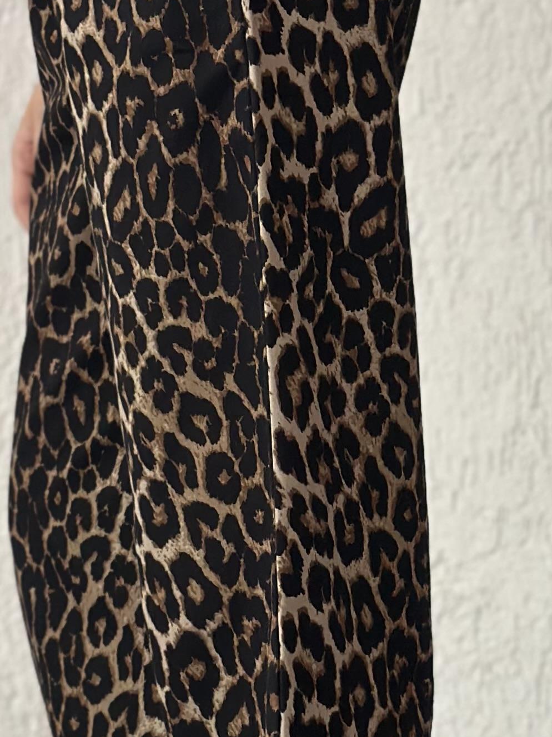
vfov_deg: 13.5
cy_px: 397
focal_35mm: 146
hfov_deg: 10.2
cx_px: 284
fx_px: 3105
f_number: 1.78
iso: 125
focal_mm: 6.86
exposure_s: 1/103
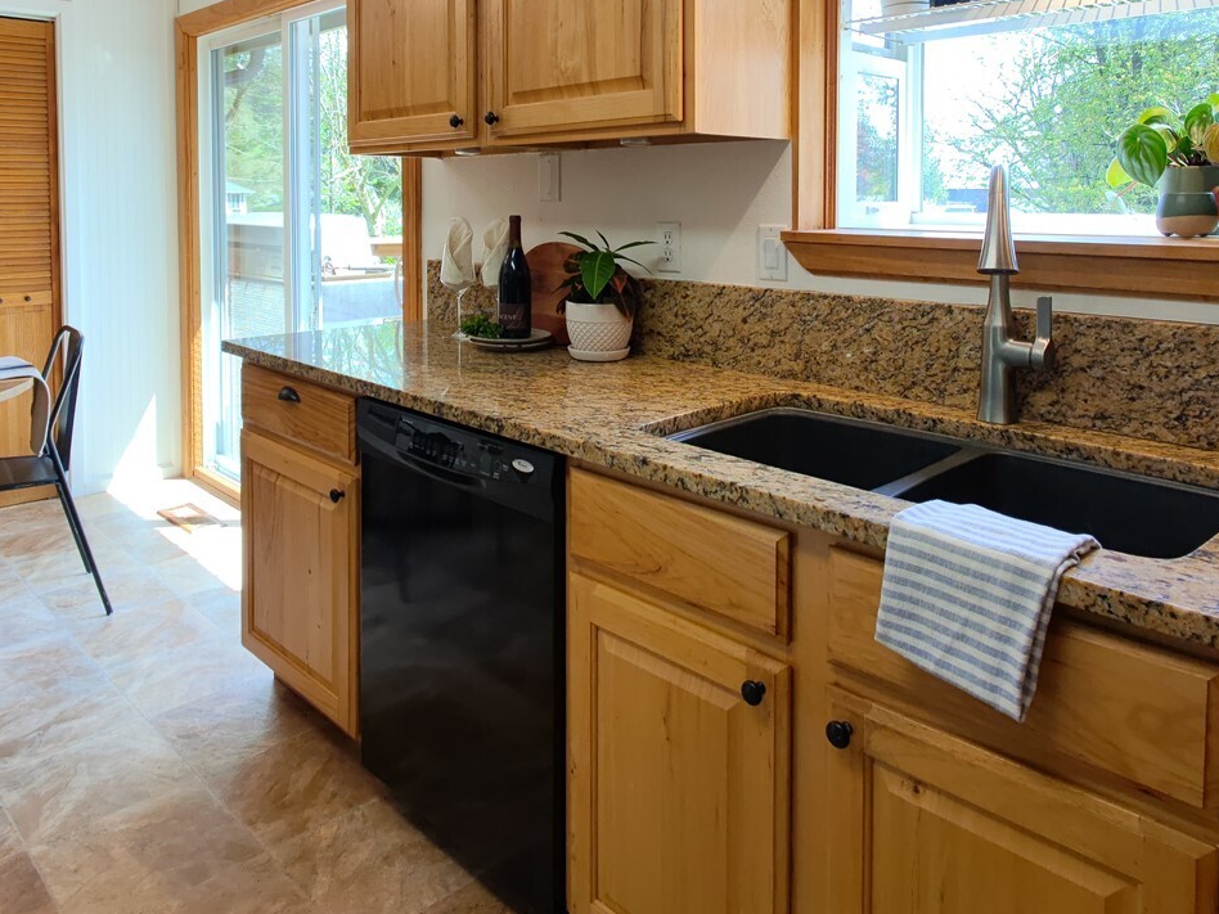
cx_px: 570
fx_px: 951
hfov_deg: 65.3
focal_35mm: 27
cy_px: 225
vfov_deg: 49.3
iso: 177
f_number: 2.55
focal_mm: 16
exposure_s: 1/100
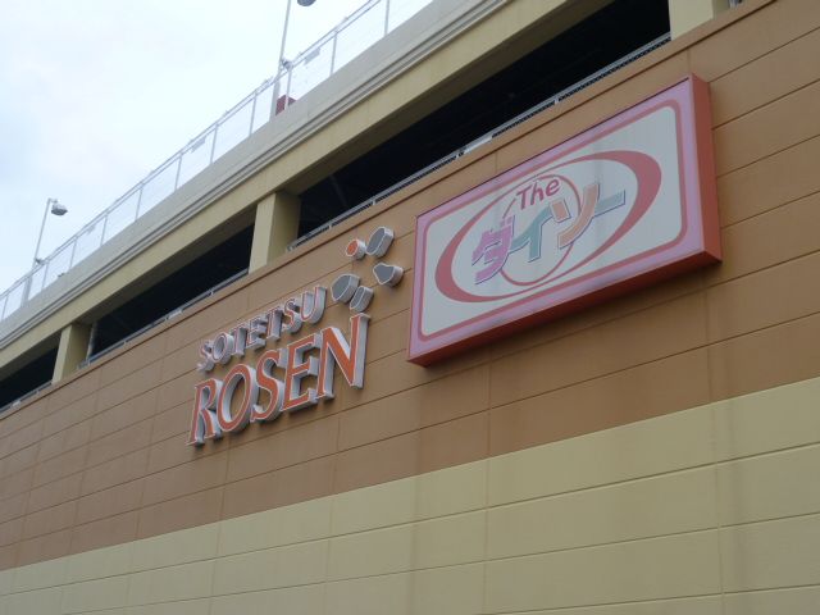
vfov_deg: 34.3
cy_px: 308
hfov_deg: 44.8
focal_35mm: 42
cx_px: 410
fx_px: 995
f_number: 3.3
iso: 80
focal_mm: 7.5
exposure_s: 1/400
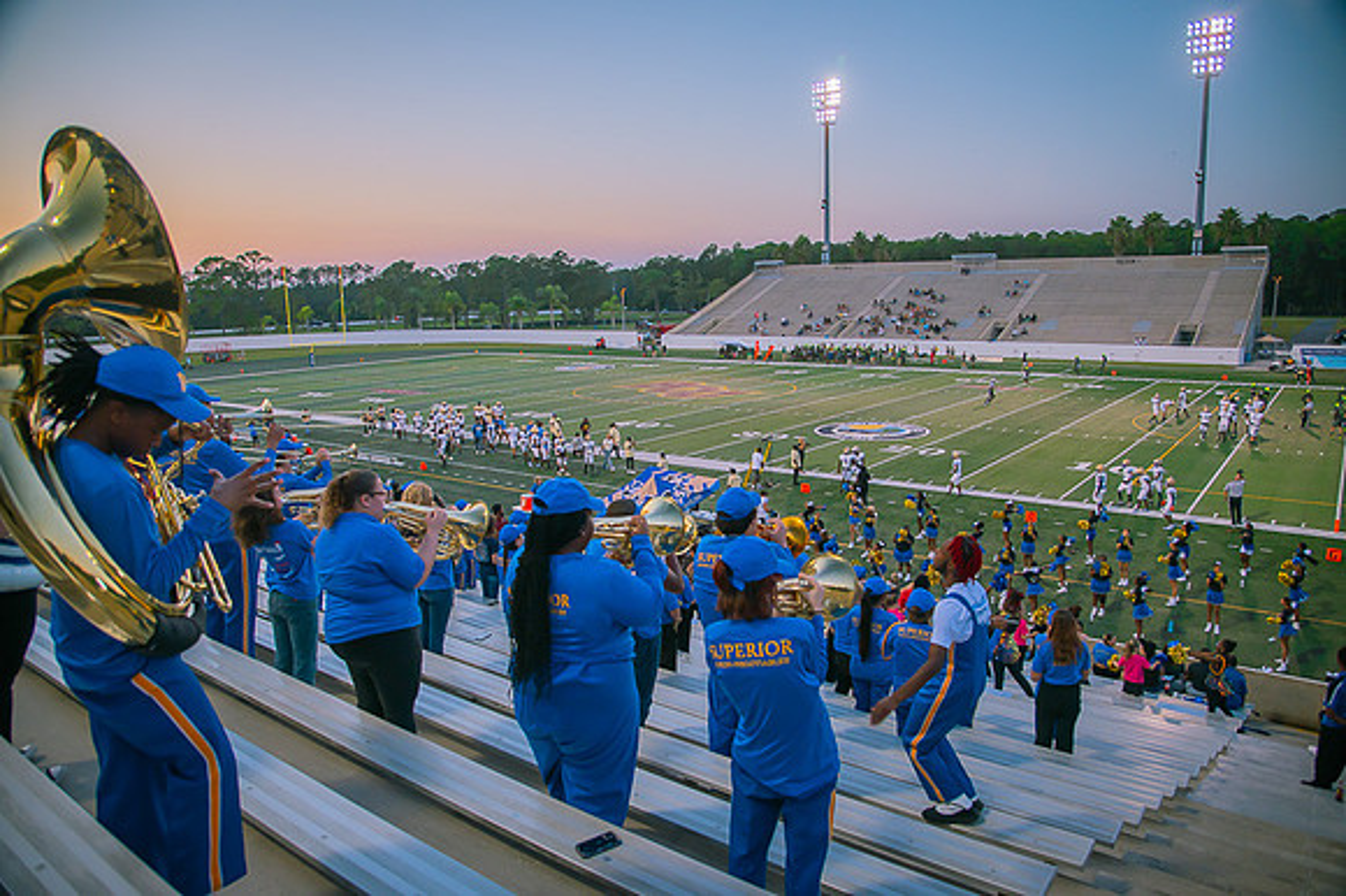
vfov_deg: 53.1
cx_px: 673
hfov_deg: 73.8
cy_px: 448
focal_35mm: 24
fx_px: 897
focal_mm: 24
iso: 800
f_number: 4
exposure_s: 1/250
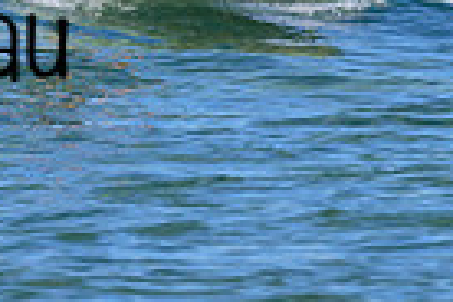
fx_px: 22271
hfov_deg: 1.2
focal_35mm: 1770
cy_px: -99
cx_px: -32
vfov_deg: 0.8
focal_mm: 330
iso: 220
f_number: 7.1
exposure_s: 1/1600
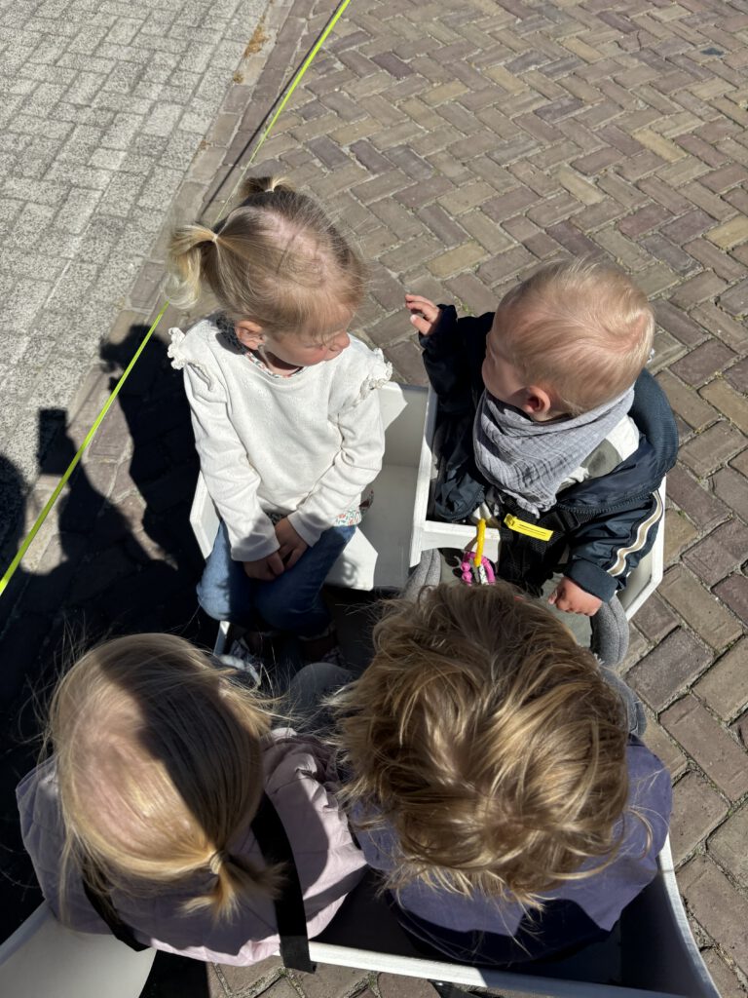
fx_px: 749
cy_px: 499
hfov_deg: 53.1
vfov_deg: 67.3
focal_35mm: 26
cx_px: 374
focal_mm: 5.96
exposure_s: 1/6711
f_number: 1.6
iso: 50
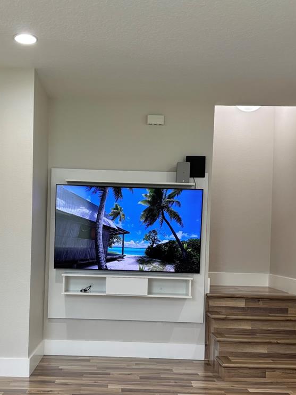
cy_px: 249
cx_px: 116
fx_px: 479
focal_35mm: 42
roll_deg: -2.2
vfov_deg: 44.4
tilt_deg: -1.8
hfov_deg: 34.2
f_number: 1.6
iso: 100
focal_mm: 5.96
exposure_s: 1/60
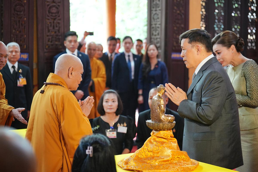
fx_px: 502
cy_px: 86
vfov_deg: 19.5
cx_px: 129
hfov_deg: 28.8
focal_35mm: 70
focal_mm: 70
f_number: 2.8
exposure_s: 1/160
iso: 4000
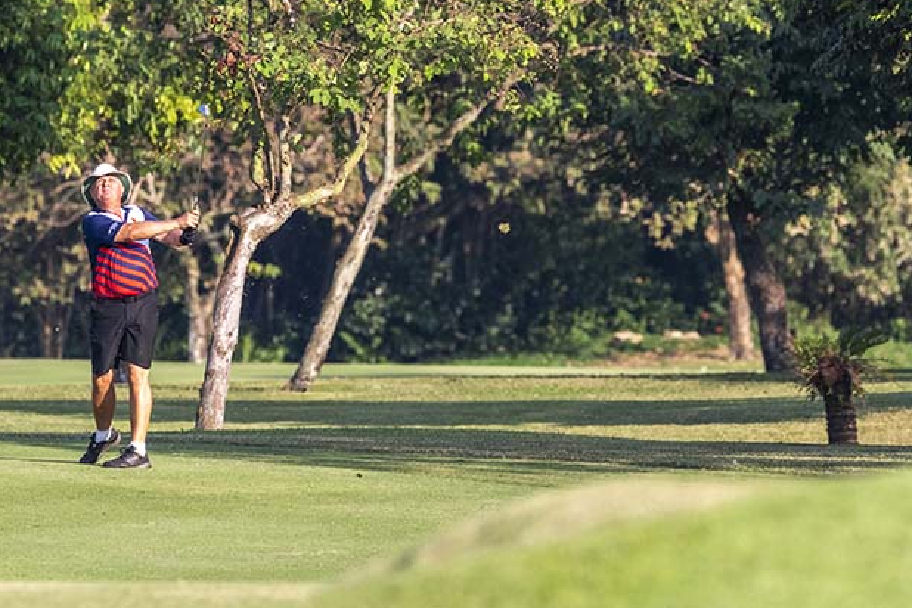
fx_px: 15731
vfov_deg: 2.2
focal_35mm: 621
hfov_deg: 3.3
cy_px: 145
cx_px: 393
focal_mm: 400
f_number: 5.6
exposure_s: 1/3200
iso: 800
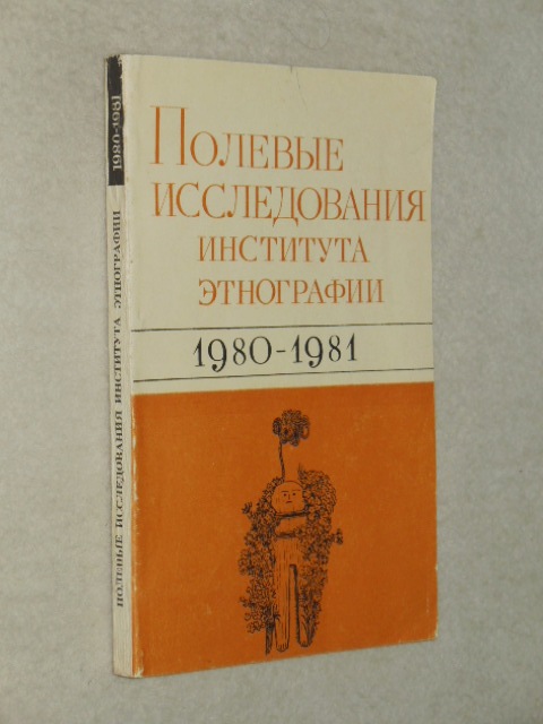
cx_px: 272
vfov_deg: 20.0
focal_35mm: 98
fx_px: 2050
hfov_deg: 15.1
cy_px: 362
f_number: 4.7
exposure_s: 1/60
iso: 200
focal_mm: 17.5
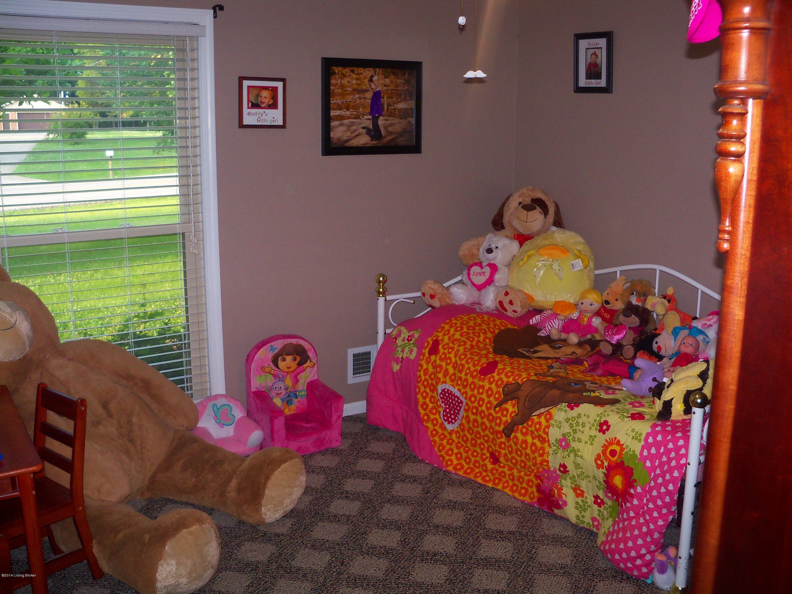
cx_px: 396
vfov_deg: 40.7
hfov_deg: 52.6
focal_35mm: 35
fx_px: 801
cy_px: 297
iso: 100
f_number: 3.5
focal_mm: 6.2
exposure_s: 1/40
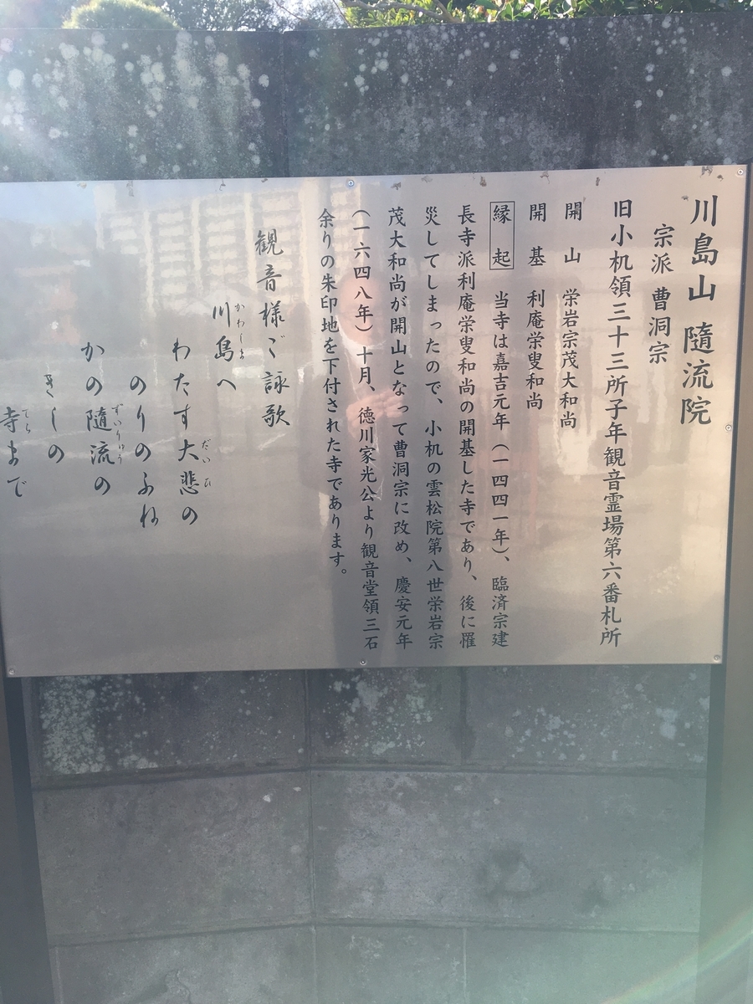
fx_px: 841
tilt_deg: -11.7
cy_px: 502
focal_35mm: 29
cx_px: 376
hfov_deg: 48.2
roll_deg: +2.3
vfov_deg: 61.7
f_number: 2.2
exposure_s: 1/509
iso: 25
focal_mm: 4.15
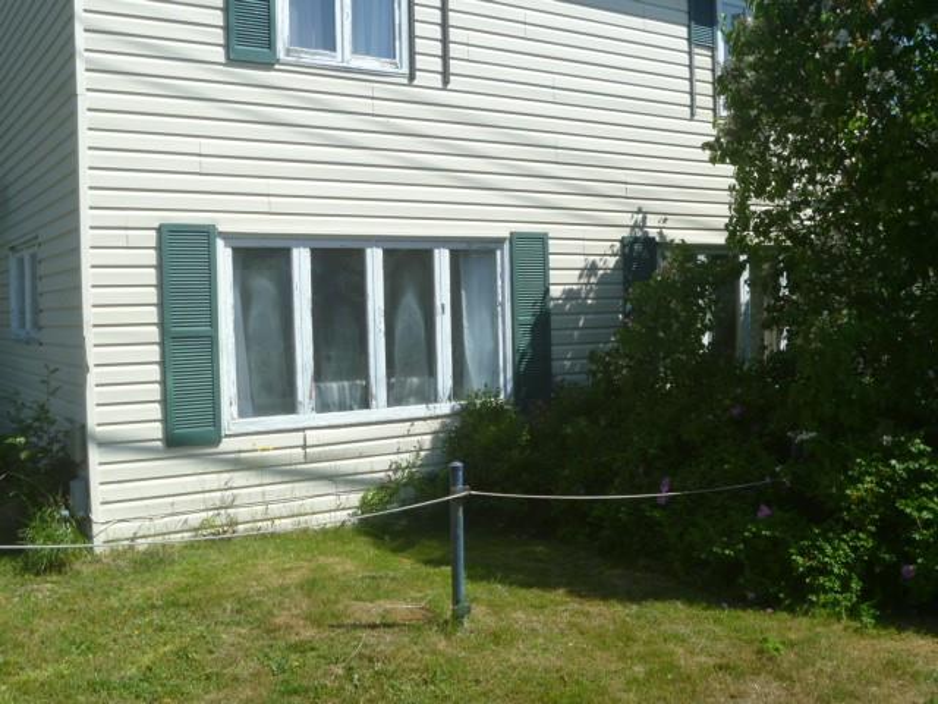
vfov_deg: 40.7
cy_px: 352
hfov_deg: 52.6
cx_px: 469
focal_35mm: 35
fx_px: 948
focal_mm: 6.3
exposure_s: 1/200
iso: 80
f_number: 5.6
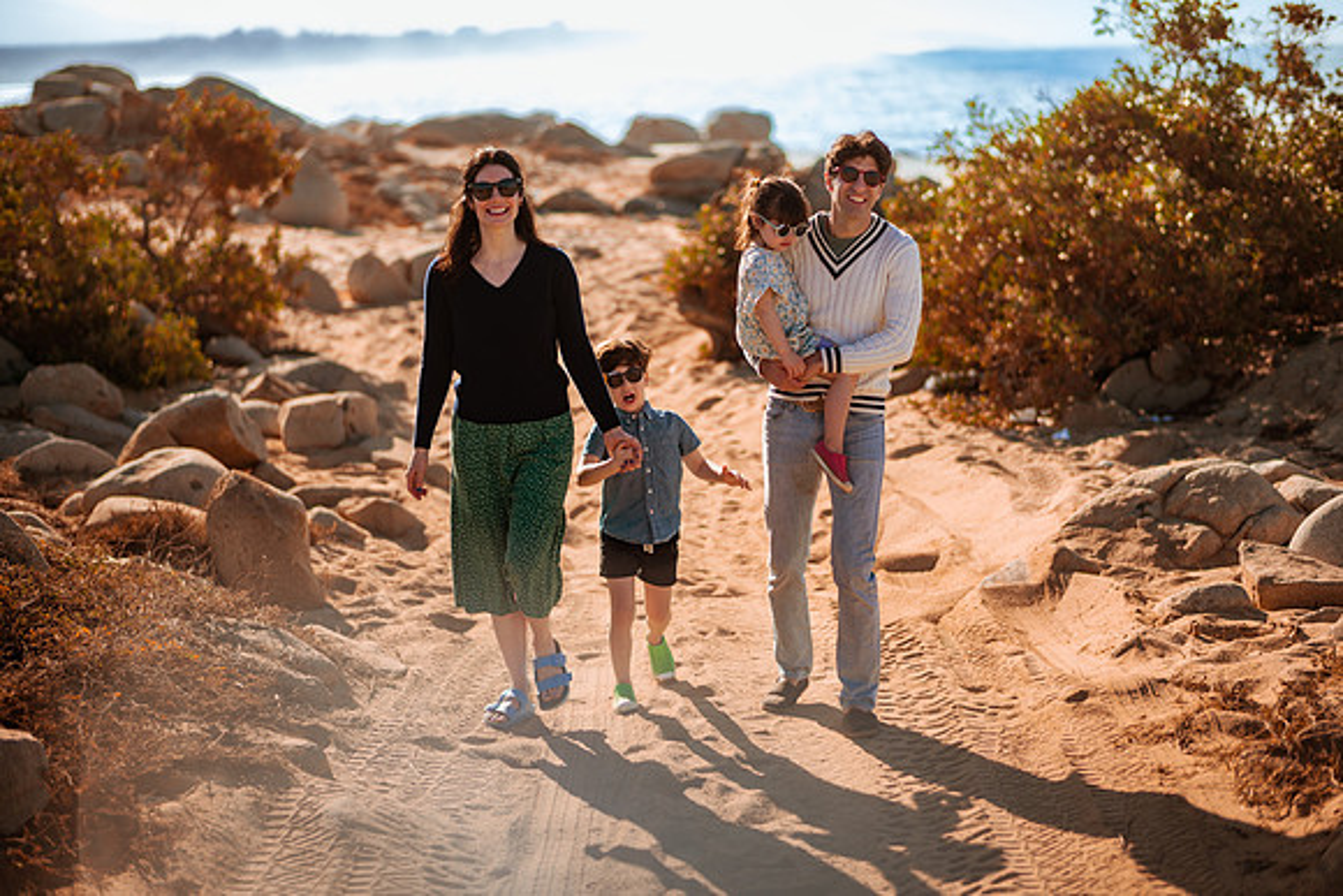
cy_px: 448
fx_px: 2164
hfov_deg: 34.5
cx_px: 672
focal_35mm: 58
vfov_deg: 23.4
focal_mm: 58
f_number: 1.8
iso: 50
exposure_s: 1/4000
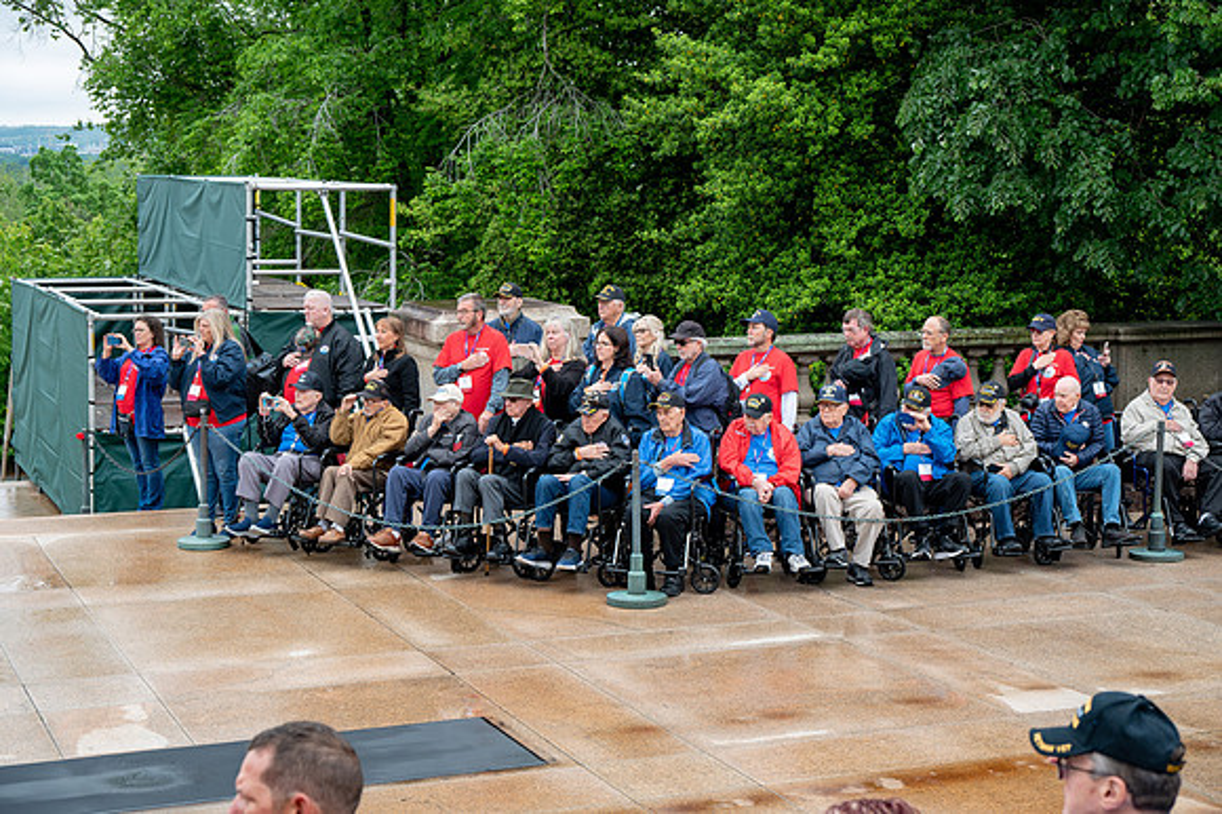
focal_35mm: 61
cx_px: 611
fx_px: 2069
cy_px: 407
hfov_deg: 32.9
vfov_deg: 22.2
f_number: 6.3
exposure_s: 1/100
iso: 250
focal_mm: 61
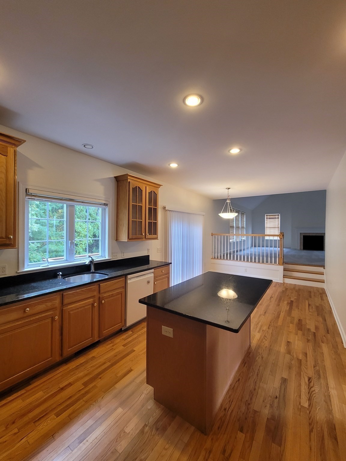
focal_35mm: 13
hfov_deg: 89.9
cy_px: 230
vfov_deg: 106.2
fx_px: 173
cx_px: 173
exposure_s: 1/60
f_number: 2.2
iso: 250
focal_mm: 2.2
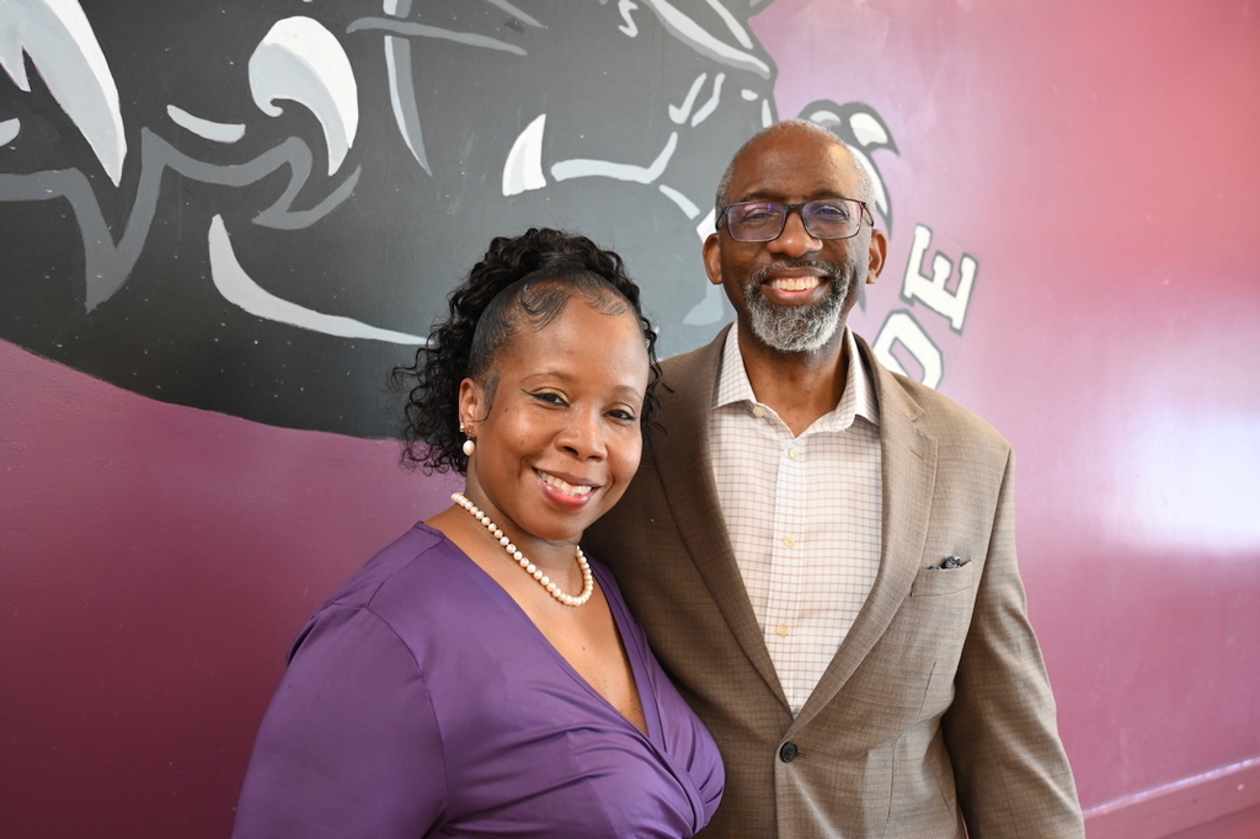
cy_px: 420
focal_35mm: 38
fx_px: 1329
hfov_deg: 50.7
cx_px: 630
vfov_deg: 35.0
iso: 2200
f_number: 4
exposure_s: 1/125
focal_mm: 38
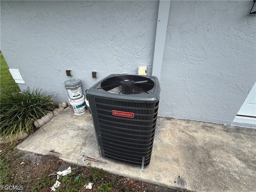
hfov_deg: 102.1
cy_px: 96
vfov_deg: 85.7
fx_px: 104
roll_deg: -0.4
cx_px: 128
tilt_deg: -25.3
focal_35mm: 14
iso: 50
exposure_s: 1/876
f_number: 2.2
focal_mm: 2.22
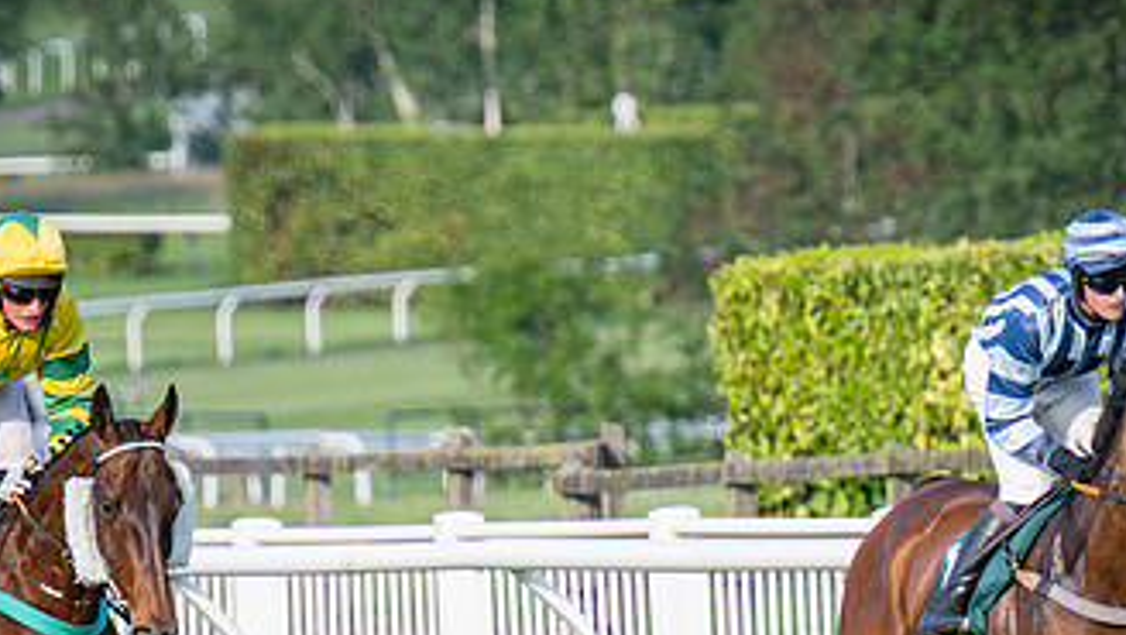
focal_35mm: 899
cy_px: 660
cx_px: 1001
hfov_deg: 2.4
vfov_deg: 1.4
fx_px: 26859
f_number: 4
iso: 400
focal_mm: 220
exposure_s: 1/2500
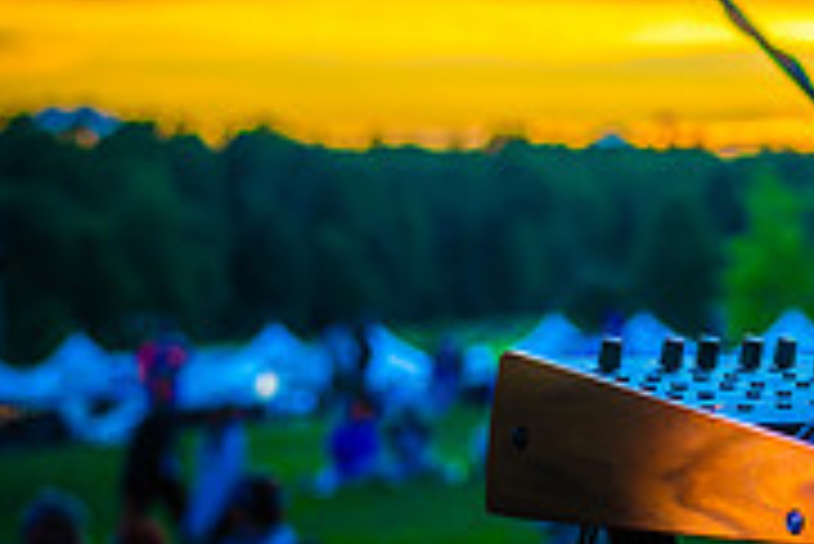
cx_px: 1124
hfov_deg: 12.4
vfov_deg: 8.5
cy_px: -106
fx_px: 3621
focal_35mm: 160
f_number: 3.5
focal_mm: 50
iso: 100
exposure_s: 1/320
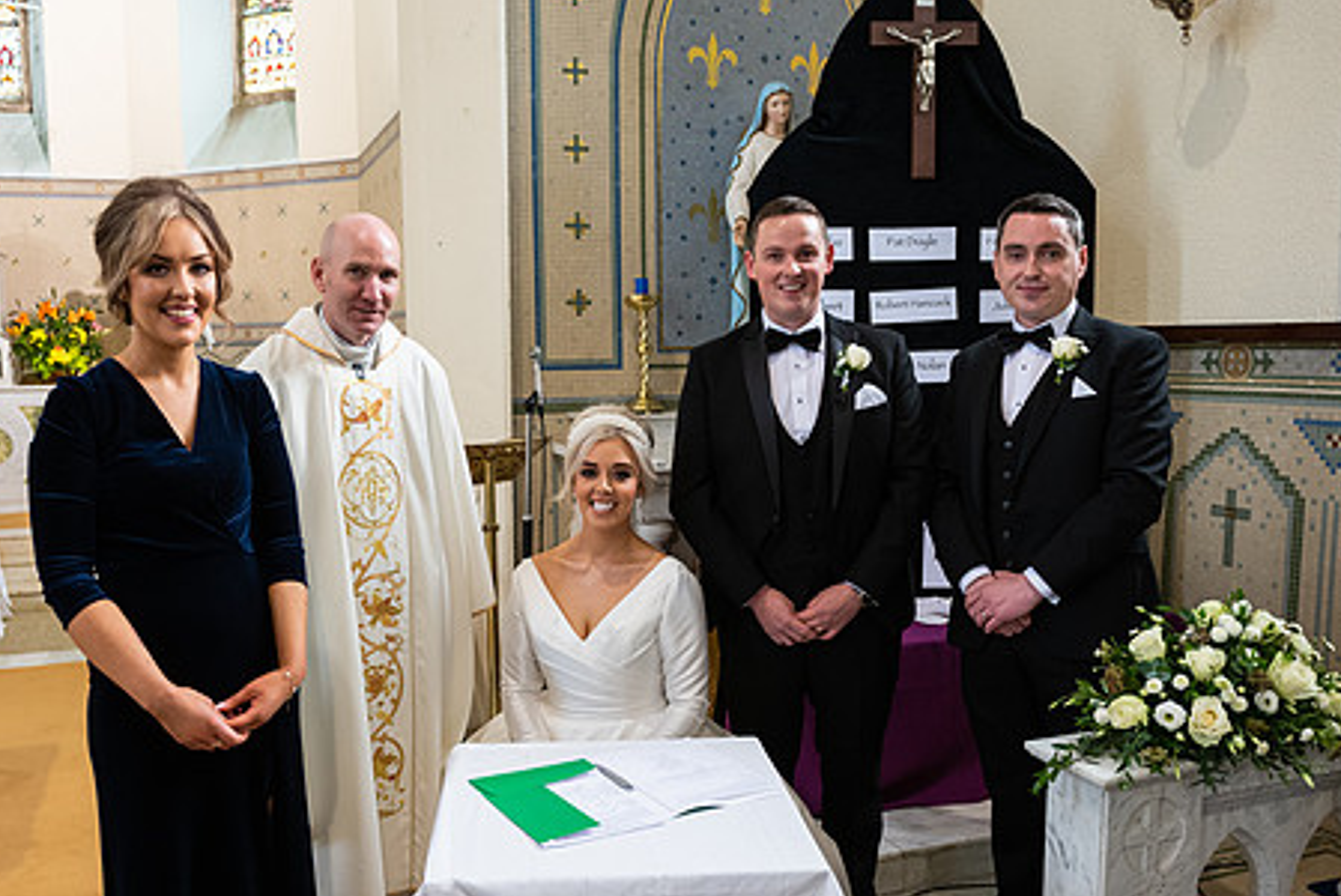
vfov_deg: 42.3
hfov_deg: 60.1
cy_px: 494
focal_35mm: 31
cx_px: 603
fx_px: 1155
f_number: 3.5
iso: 1000
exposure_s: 1/160
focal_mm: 24
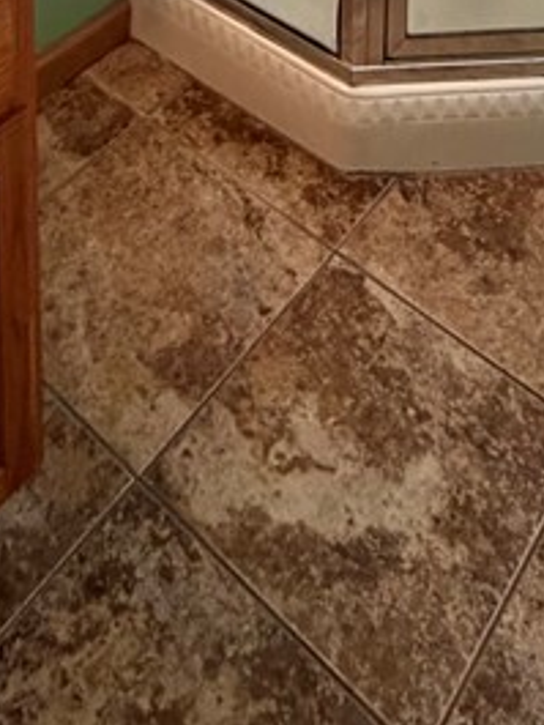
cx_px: 268
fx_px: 1131
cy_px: -583
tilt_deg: -9.1
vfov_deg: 21.9
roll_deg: -0.3
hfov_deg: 27.1
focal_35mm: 54
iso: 320
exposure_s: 1/120
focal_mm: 2.22
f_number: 2.2
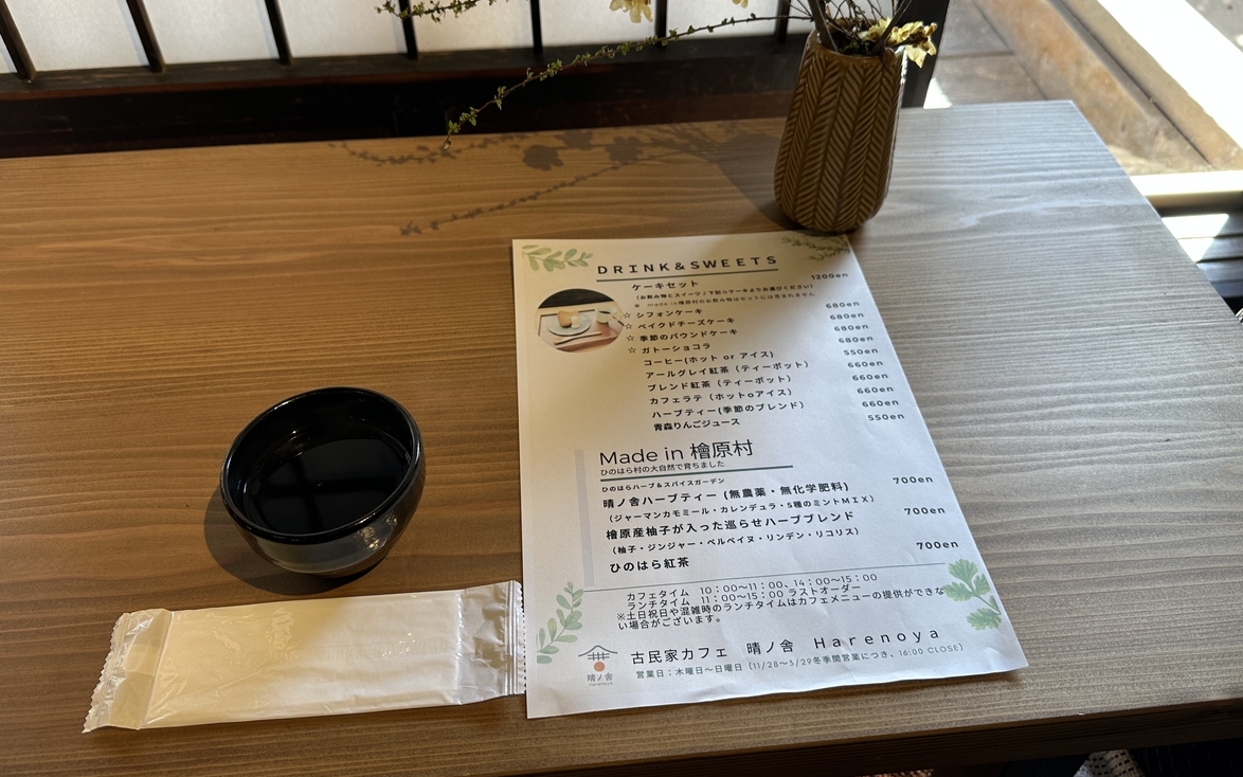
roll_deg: -0.2
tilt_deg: -44.0
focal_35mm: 26
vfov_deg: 47.3
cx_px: 626
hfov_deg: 70.4
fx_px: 881
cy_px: 307
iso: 64
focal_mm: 6.86
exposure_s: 1/100
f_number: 1.78
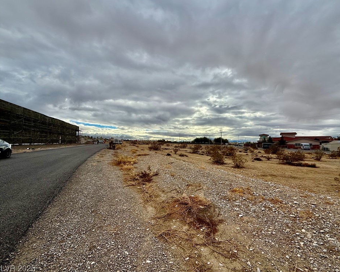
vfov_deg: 84.0
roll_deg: -0.3
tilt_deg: +3.3
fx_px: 151
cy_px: 137
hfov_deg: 96.6
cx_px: 185
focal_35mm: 15
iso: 50
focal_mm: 2.22
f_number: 2.2
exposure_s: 1/3289
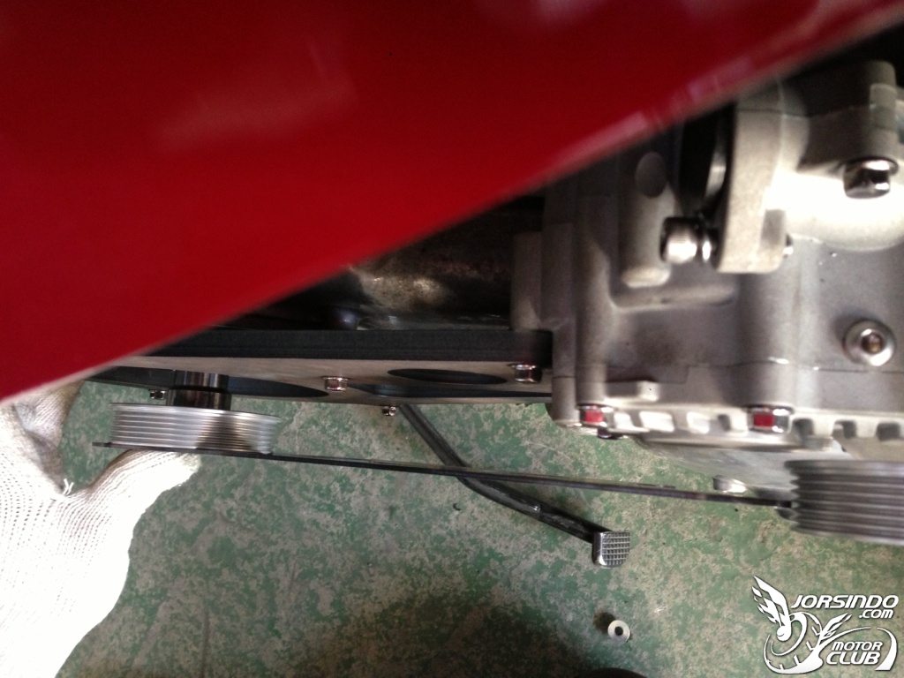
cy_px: 339
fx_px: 862
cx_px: 452
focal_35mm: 33
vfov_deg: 42.9
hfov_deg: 55.4
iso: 200
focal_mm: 4.13
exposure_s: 1/20
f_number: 2.4
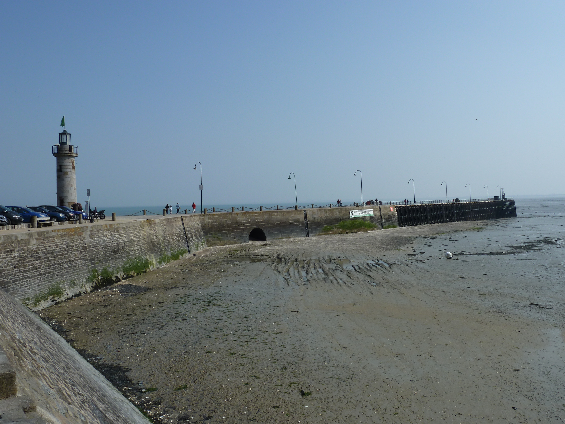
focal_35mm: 29
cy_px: 212
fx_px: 473
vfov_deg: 48.2
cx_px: 282
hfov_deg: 61.7
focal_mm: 4.7
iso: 80
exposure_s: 1/640
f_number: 5.6
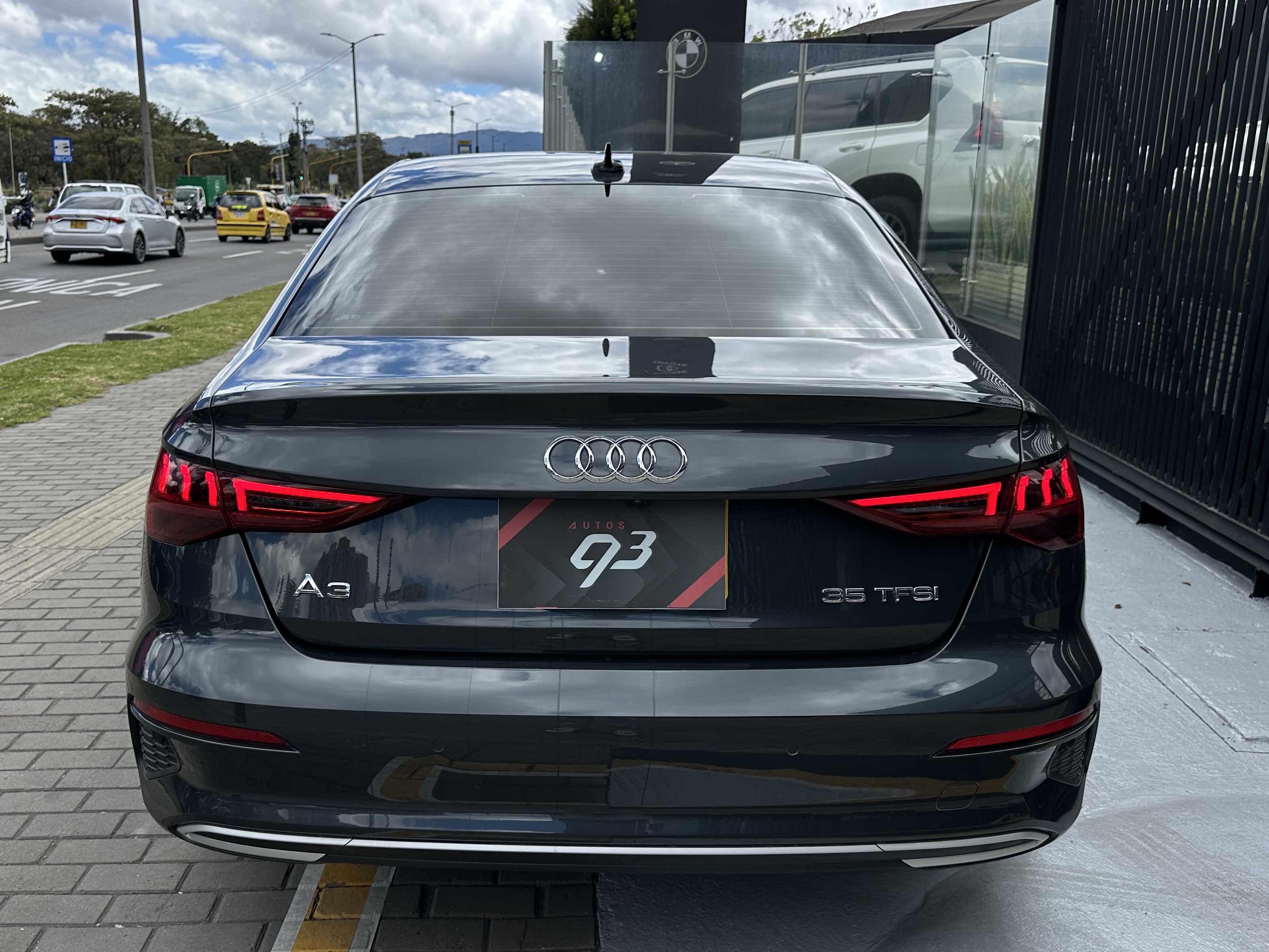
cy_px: 493
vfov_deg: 45.4
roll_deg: -1.2
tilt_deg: -14.2
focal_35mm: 31
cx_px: 585
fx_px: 1136
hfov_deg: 58.3
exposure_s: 1/2732
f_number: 1.78
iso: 80
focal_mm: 6.86
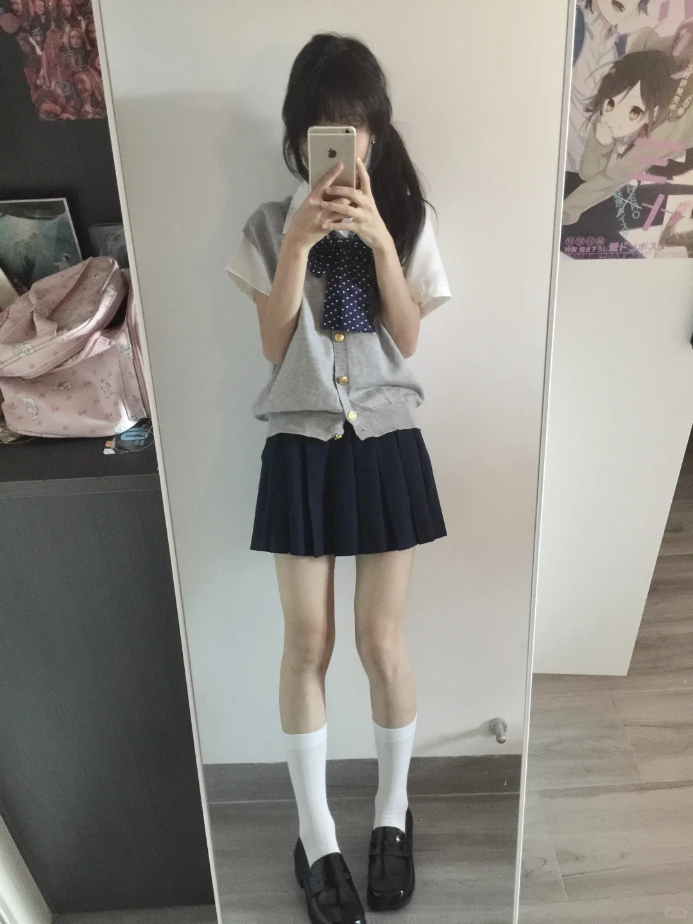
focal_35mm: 29
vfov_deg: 61.7
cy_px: 462
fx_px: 774
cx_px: 346
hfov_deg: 48.2
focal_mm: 4.15
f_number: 2.2
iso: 125
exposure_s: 1/4
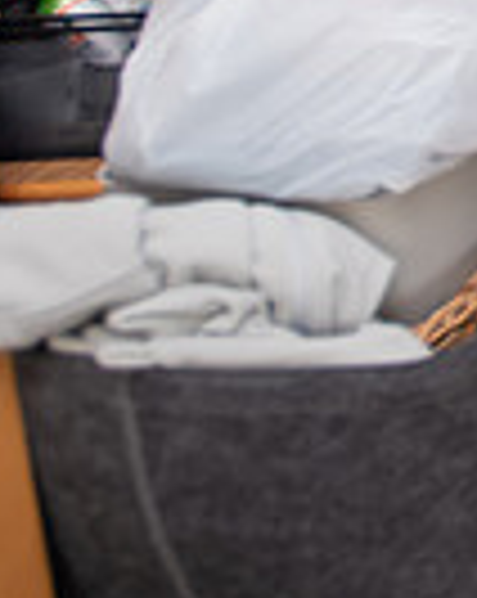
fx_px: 1380
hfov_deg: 14.8
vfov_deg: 21.9
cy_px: -196
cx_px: 1040
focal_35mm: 78
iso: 640
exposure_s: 1/80
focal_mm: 19
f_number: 2.8
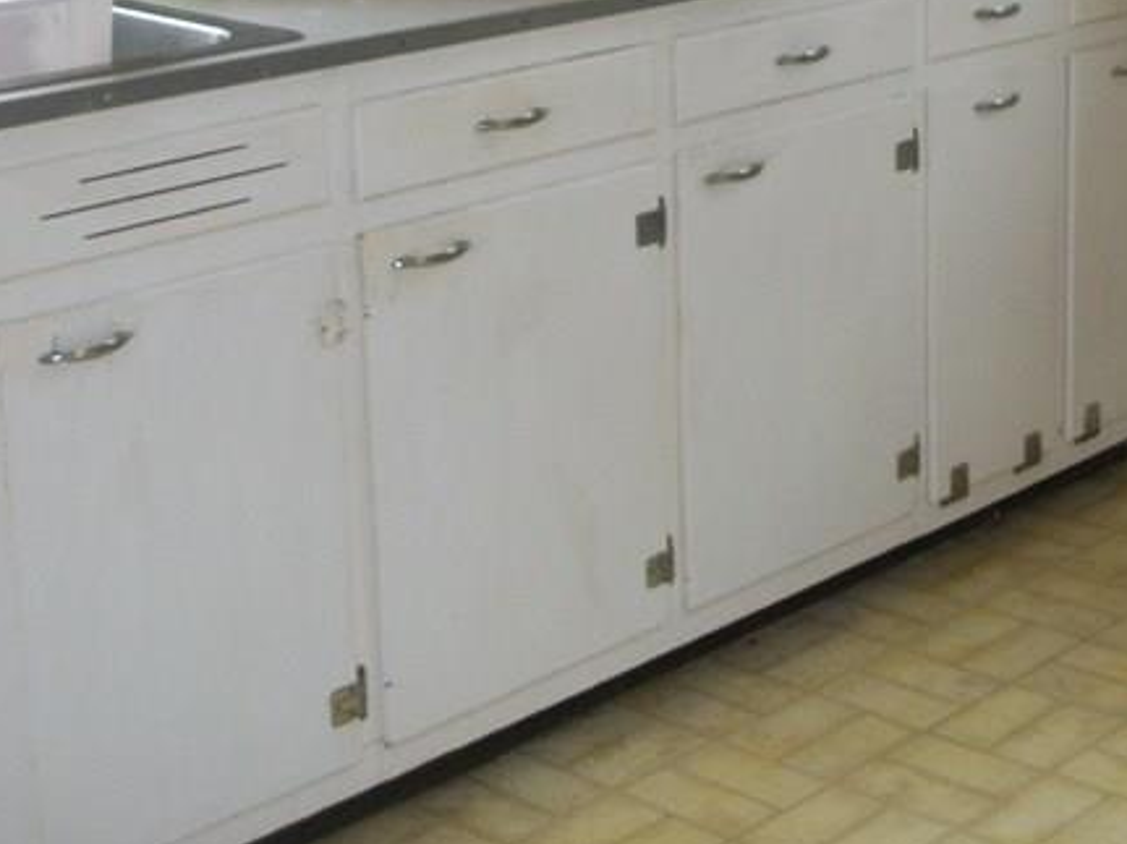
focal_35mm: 76
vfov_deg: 18.9
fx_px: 2474
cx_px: 907
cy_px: 24
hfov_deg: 25.2
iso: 160
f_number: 2.9
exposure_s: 1/60
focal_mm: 5.7
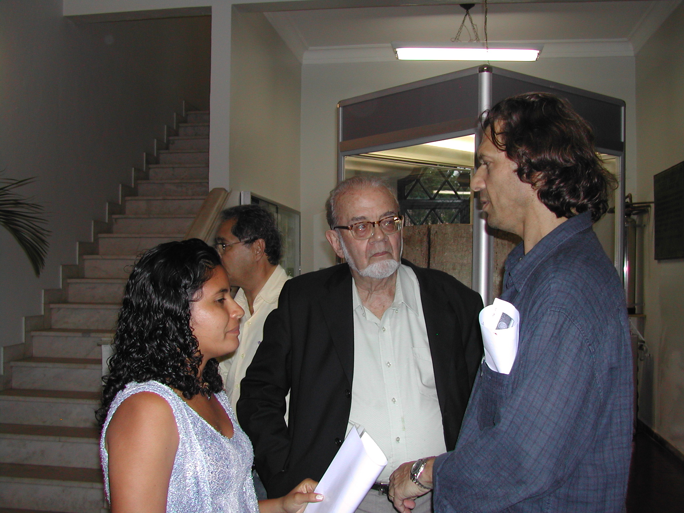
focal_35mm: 38
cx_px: 342
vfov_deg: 37.7
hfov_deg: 49.0
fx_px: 751
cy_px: 256
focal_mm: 8
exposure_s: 1/60
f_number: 2.8
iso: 100
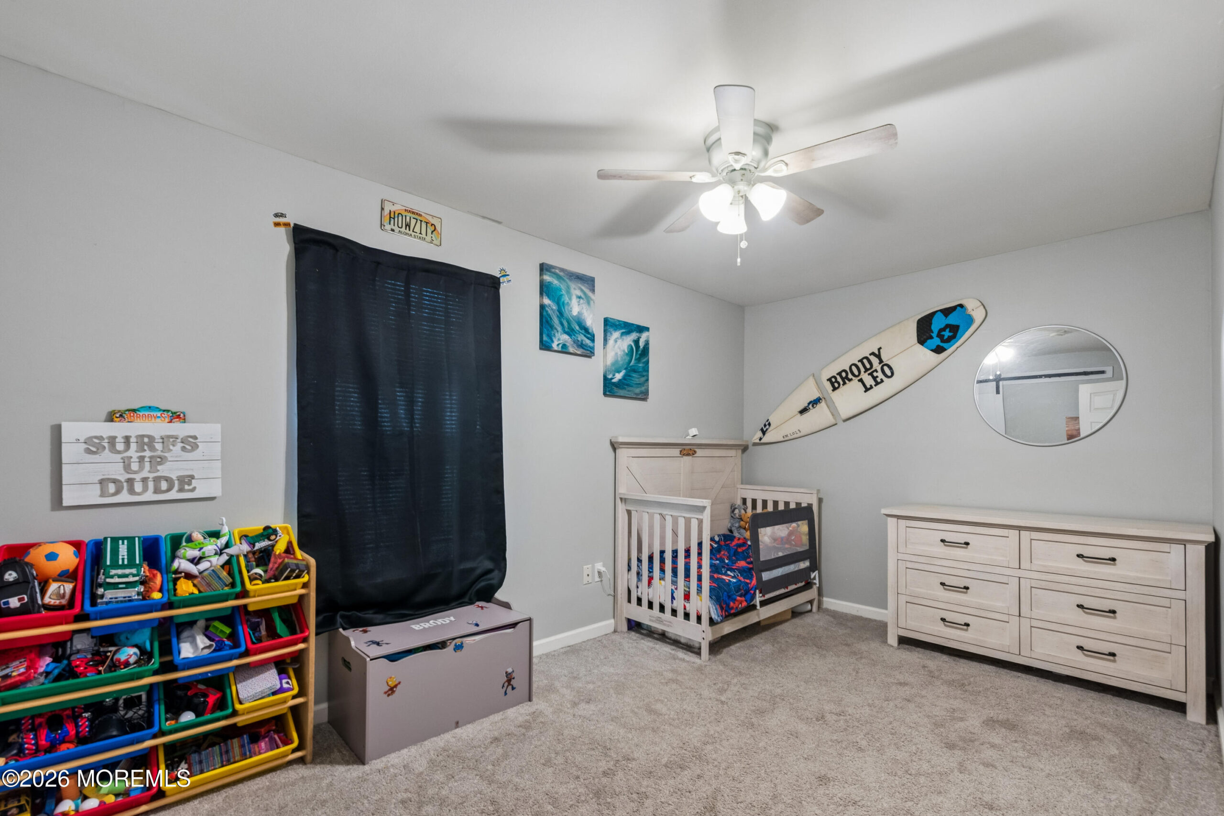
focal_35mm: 15
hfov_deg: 100.4
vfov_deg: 77.3
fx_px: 510
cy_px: 408
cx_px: 612
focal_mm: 15
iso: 800
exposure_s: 1/13
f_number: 7.1
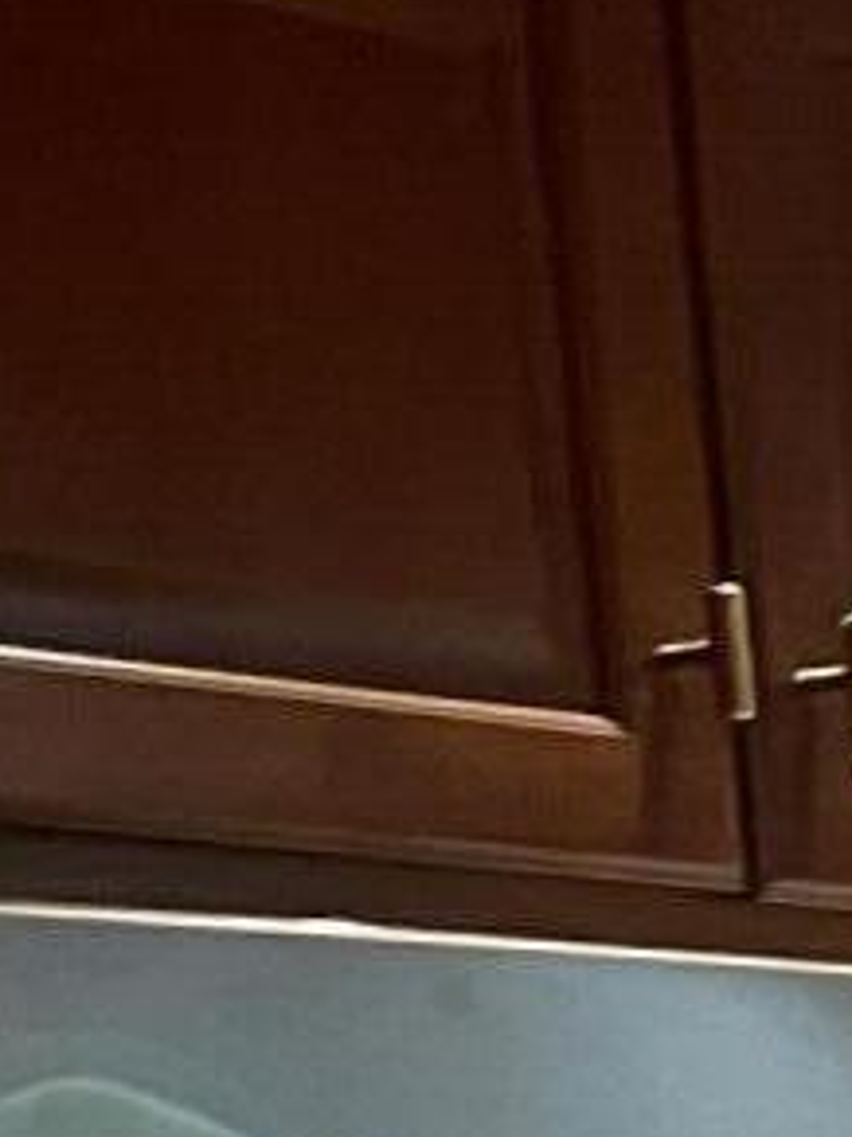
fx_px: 5649
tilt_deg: -8.4
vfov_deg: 10.4
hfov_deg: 7.3
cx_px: 2896
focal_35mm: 172
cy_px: 2411
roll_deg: +1.8
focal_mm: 5.1
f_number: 1.6
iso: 160
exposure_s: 1/60
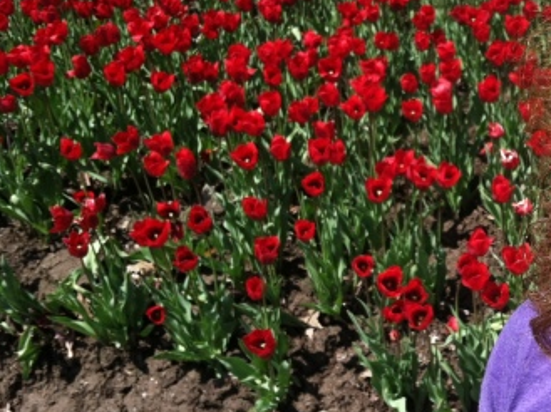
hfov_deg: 27.2
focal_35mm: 68
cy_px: 231
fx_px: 1081
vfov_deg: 21.6
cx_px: 529
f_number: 2.8
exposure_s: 1/682
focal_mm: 3.85
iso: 80
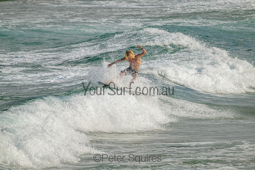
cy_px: 85
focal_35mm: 760
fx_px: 5384
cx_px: 128
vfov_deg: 1.8
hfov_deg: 2.7
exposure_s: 1/2000
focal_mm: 760
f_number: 11
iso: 500
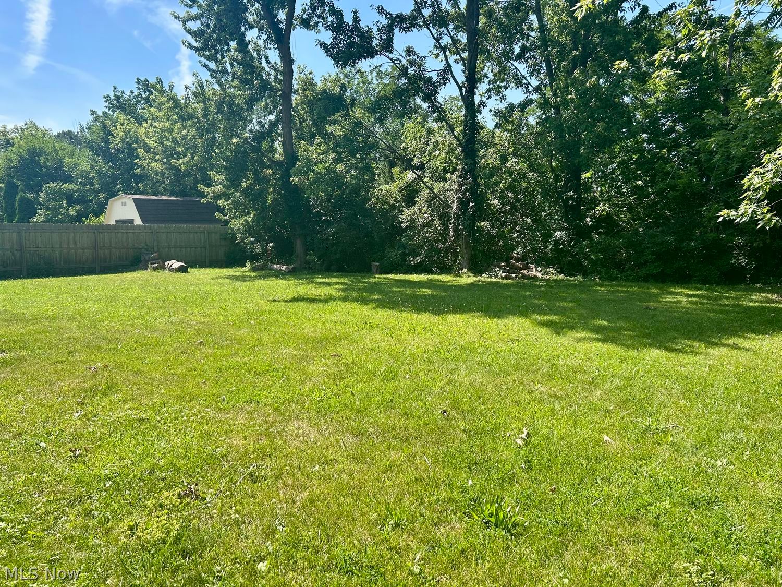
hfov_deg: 67.3
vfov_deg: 53.1
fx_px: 587
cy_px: 294
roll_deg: +1.4
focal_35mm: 26
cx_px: 391
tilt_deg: -7.8
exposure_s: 1/1669
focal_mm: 5.7
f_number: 1.5
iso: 50
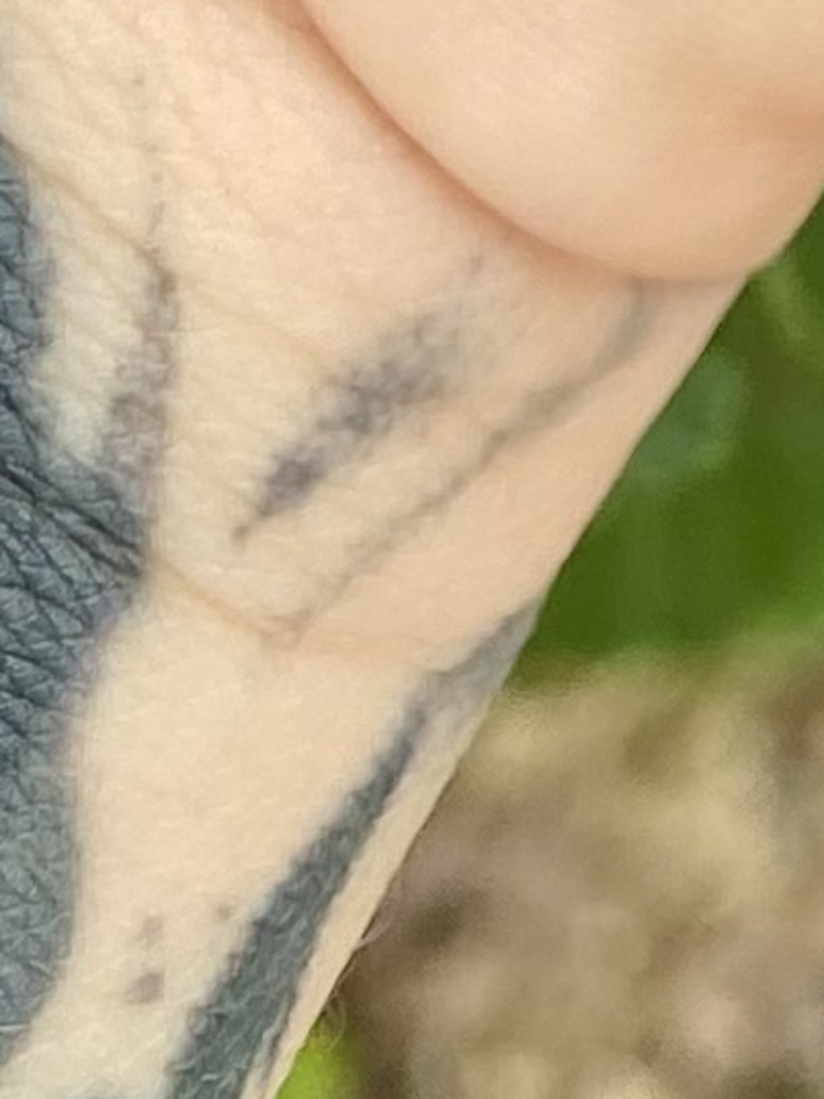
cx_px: 2247
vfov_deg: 8.5
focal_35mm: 188
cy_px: -2409
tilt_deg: -41.4
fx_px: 5967
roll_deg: -12.7
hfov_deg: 7.2
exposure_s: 1/239
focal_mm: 4.25
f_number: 1.8
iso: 32
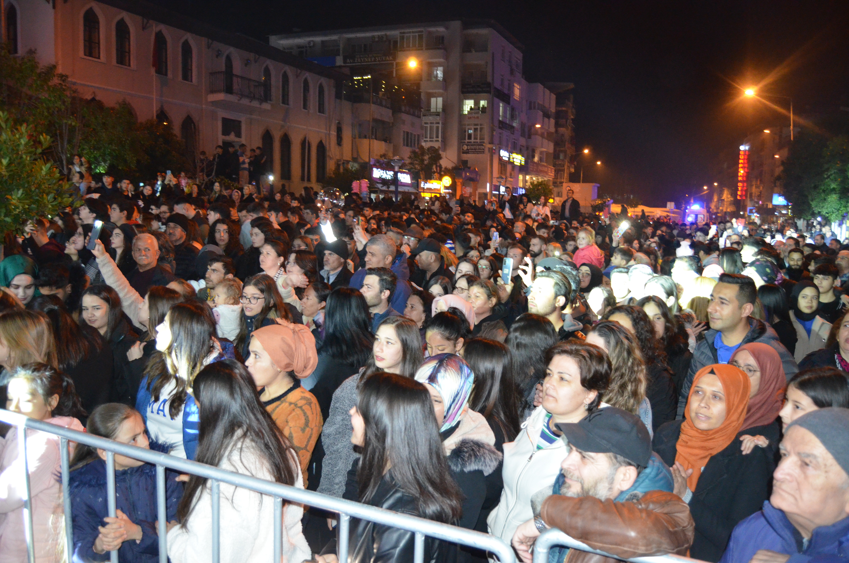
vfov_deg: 47.7
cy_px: 282
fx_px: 635
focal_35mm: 27
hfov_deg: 67.5
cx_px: 424
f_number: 3.5
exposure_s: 1/60
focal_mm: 18
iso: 3200
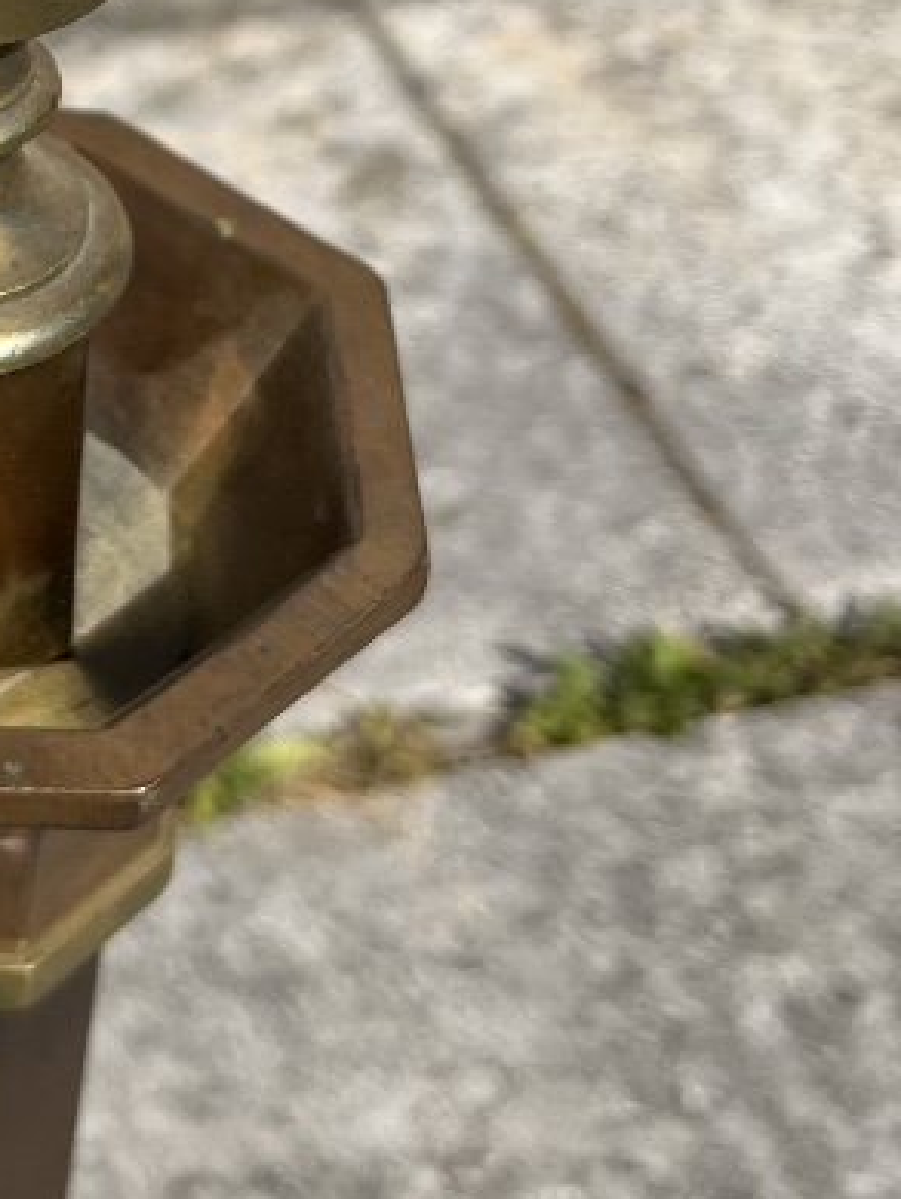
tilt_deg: -34.7
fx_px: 2773
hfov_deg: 17.8
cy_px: -40
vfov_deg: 23.3
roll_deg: -2.8
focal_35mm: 80
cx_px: -77
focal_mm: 5.1
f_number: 1.6
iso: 50
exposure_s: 1/5556
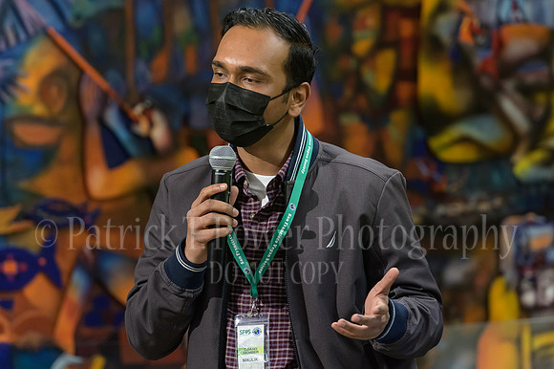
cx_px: 277
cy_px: 169
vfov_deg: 5.3
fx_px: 4002
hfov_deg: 7.9
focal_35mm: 260
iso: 4000
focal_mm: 240
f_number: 4
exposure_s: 1/250
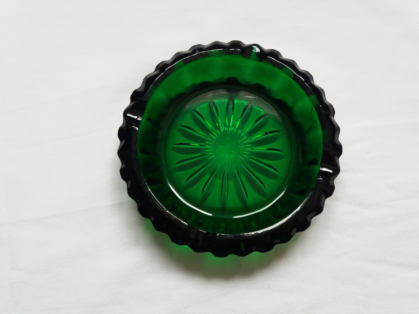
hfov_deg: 63.4
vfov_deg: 49.7
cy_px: 157
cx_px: 210
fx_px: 339
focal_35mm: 28
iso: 125
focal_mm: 3.7
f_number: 1.9
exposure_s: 1/100
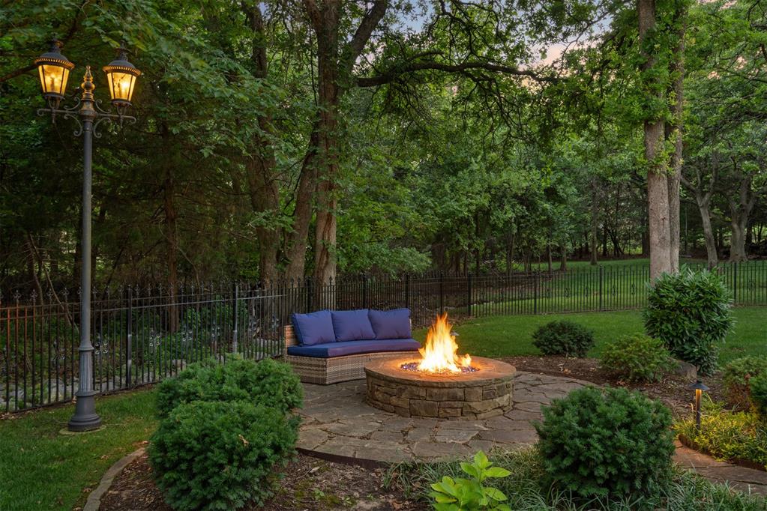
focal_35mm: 31
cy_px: 256
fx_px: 660
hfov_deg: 60.3
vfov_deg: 42.3
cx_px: 384
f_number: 8
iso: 200
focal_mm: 31
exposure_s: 2
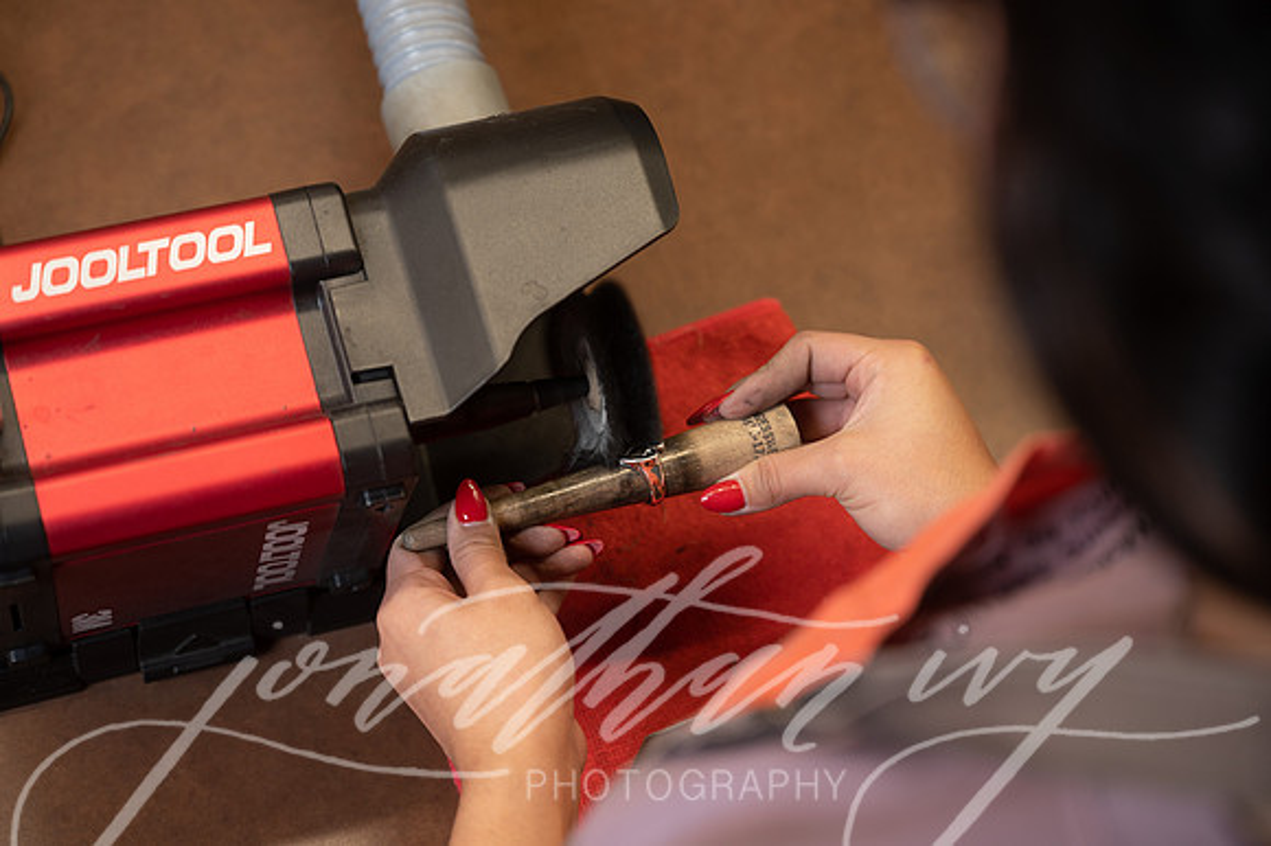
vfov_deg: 19.4
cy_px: 423
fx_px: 2470
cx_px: 636
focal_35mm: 70
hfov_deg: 28.9
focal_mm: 70
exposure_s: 1/160
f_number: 4
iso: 250
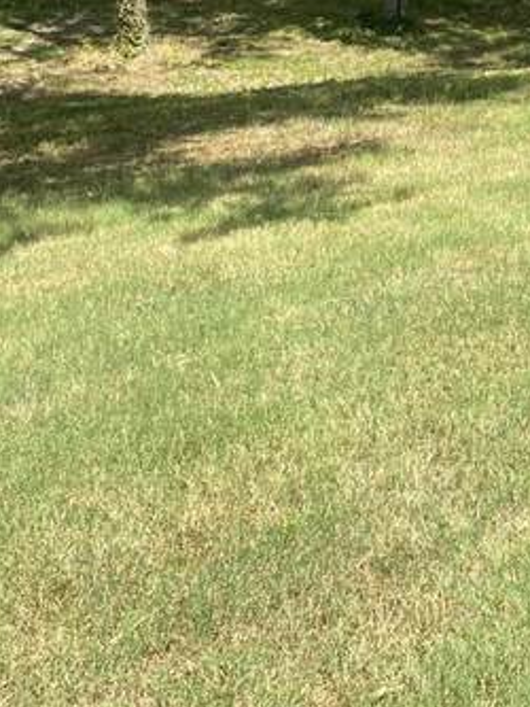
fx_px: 1530
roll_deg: +1.2
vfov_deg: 24.5
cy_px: -38
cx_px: 320
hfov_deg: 19.6
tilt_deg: -7.3
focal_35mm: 75
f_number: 1.8
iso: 32
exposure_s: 1/1025
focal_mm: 4.25
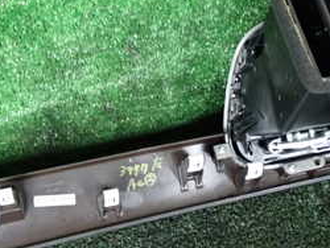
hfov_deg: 26.6
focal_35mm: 72
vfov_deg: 20.5
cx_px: 71
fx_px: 687
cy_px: 112
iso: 500
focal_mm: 5.4
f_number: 2.3
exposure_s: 1/30
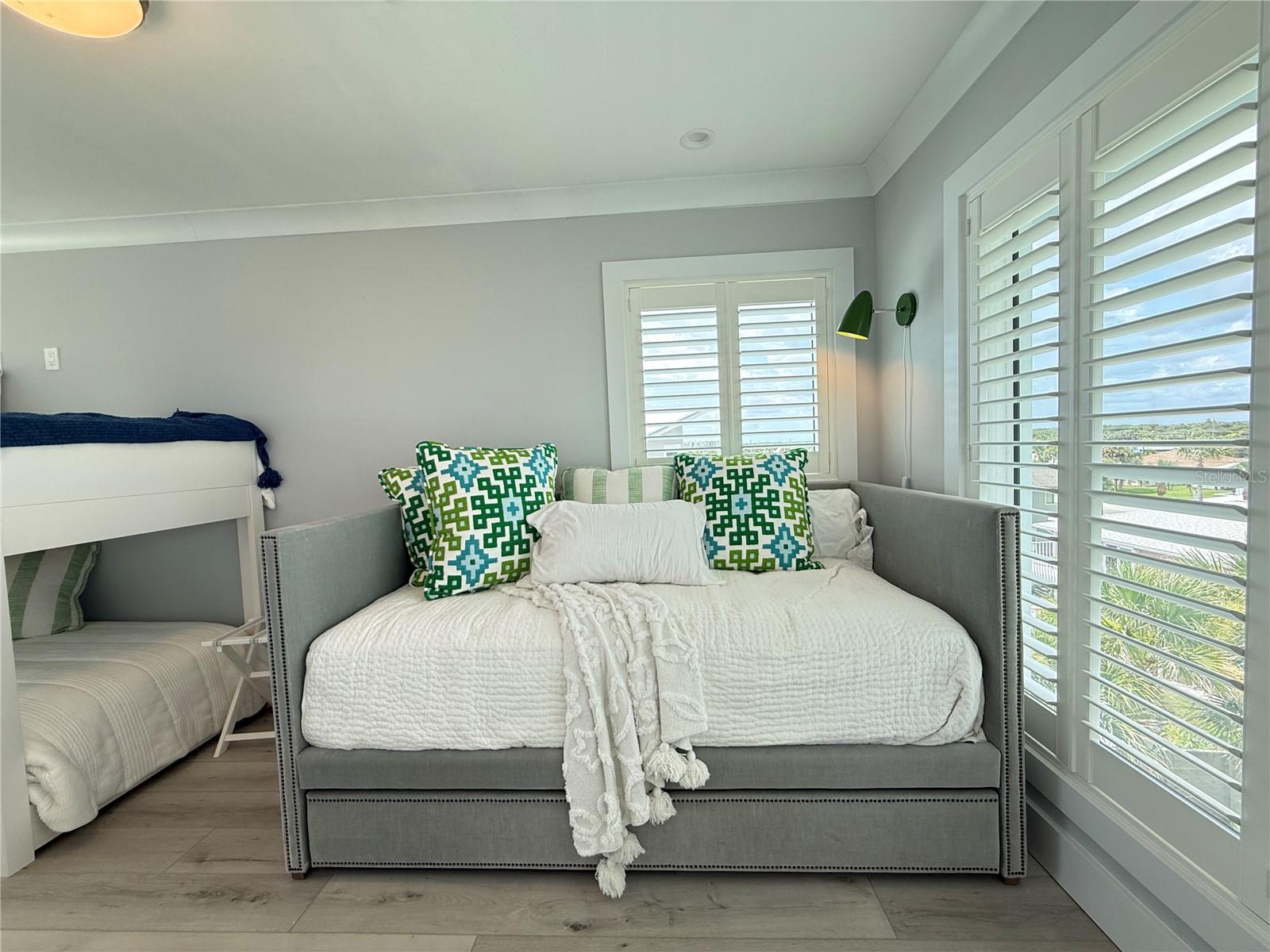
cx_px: 635
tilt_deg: -2.4
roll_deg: +2.1
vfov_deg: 85.7
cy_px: 476
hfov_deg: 102.1
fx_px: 514
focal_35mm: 14
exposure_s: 1/120
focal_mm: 2.22
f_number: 2.2
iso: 80
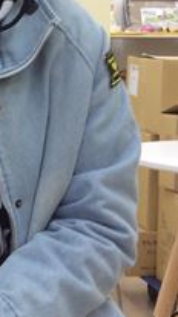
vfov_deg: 21.1
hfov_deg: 11.2
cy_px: 95
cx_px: -141
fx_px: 850
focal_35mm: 101
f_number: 2.4
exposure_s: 1/24
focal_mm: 3.3
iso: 50
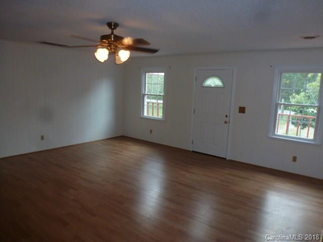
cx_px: 162
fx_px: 224
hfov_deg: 71.6
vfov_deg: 56.8
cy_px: 121
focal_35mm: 24
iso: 200
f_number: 3.3
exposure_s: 1/60
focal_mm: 4.3
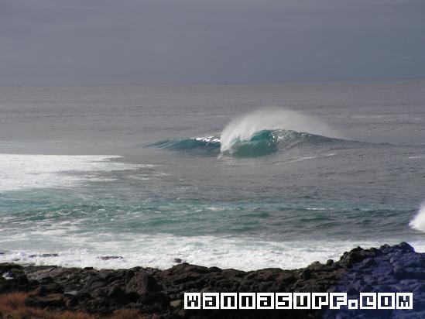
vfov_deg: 7.7
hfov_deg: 10.2
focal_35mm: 194
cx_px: 212
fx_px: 2382
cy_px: 160
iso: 64
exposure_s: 1/1250
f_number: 4.8
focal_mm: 32.4
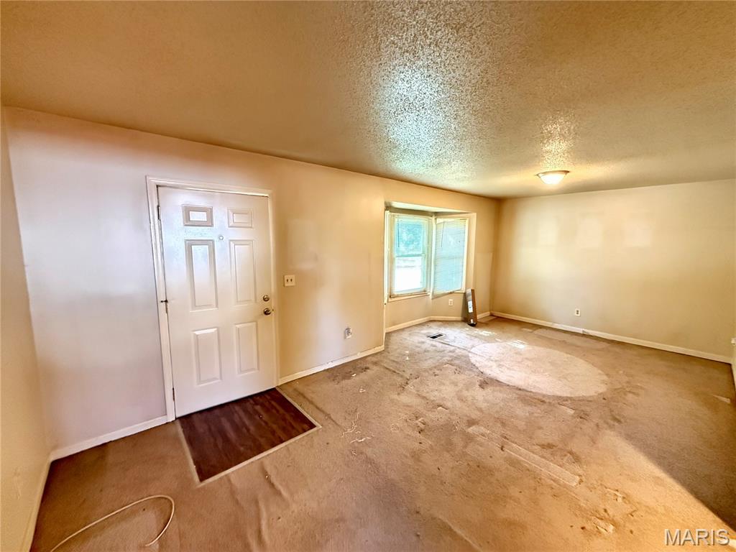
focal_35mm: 14
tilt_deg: -6.8
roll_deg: -0.8
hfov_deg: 102.1
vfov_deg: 85.7
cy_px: 276
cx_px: 368
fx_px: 298
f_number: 2.2
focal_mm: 2.22
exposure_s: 1/40
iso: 1600
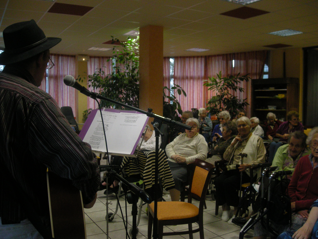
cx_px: 159
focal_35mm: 35
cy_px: 120
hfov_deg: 52.6
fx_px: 322
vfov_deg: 40.7
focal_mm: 5.7
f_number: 2.8
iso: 194
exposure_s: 1/55.4
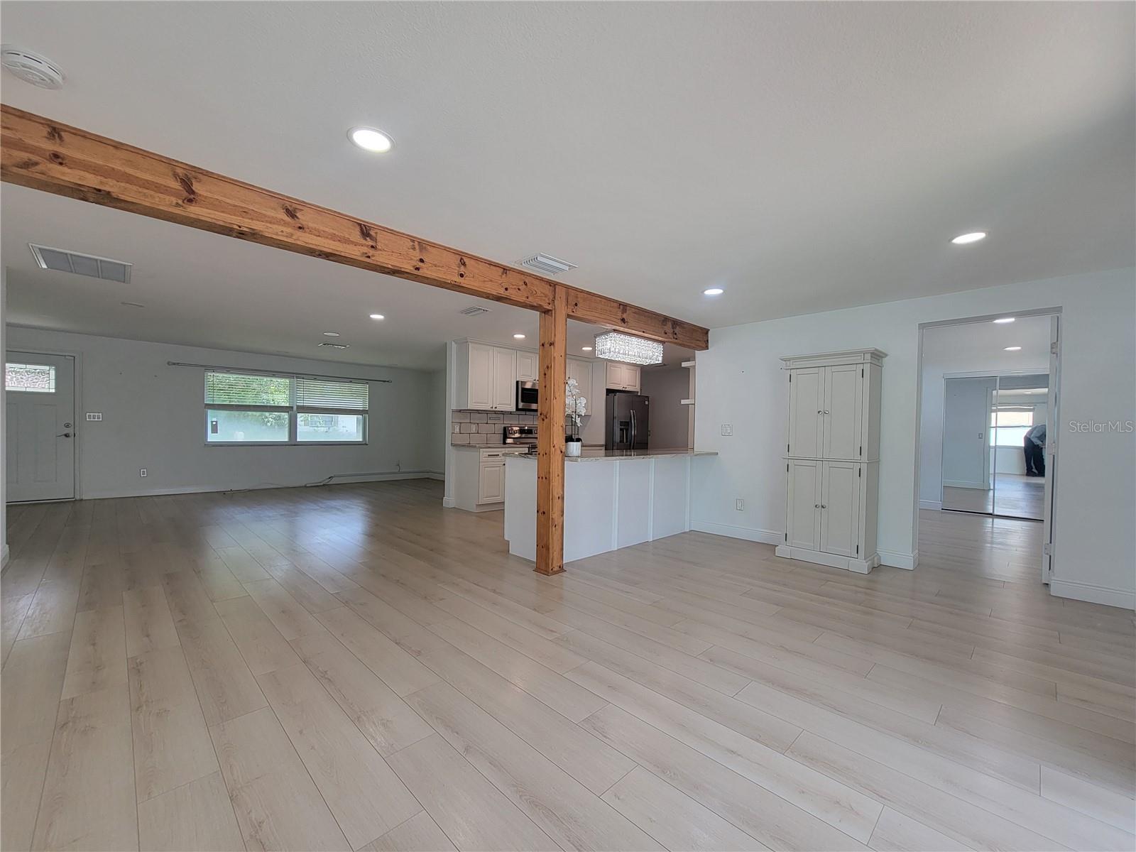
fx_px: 427
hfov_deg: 106.2
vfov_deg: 89.9
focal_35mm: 13
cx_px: 568
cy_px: 426
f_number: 2.2
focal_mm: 2.2
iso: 64
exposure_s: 1/120
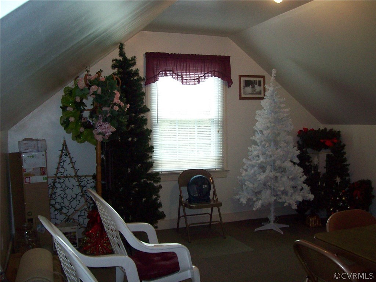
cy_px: 141
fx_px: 391
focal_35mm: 36
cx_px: 188
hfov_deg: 51.4
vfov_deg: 39.7
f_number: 2.7
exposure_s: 1/64
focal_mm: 6
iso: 200
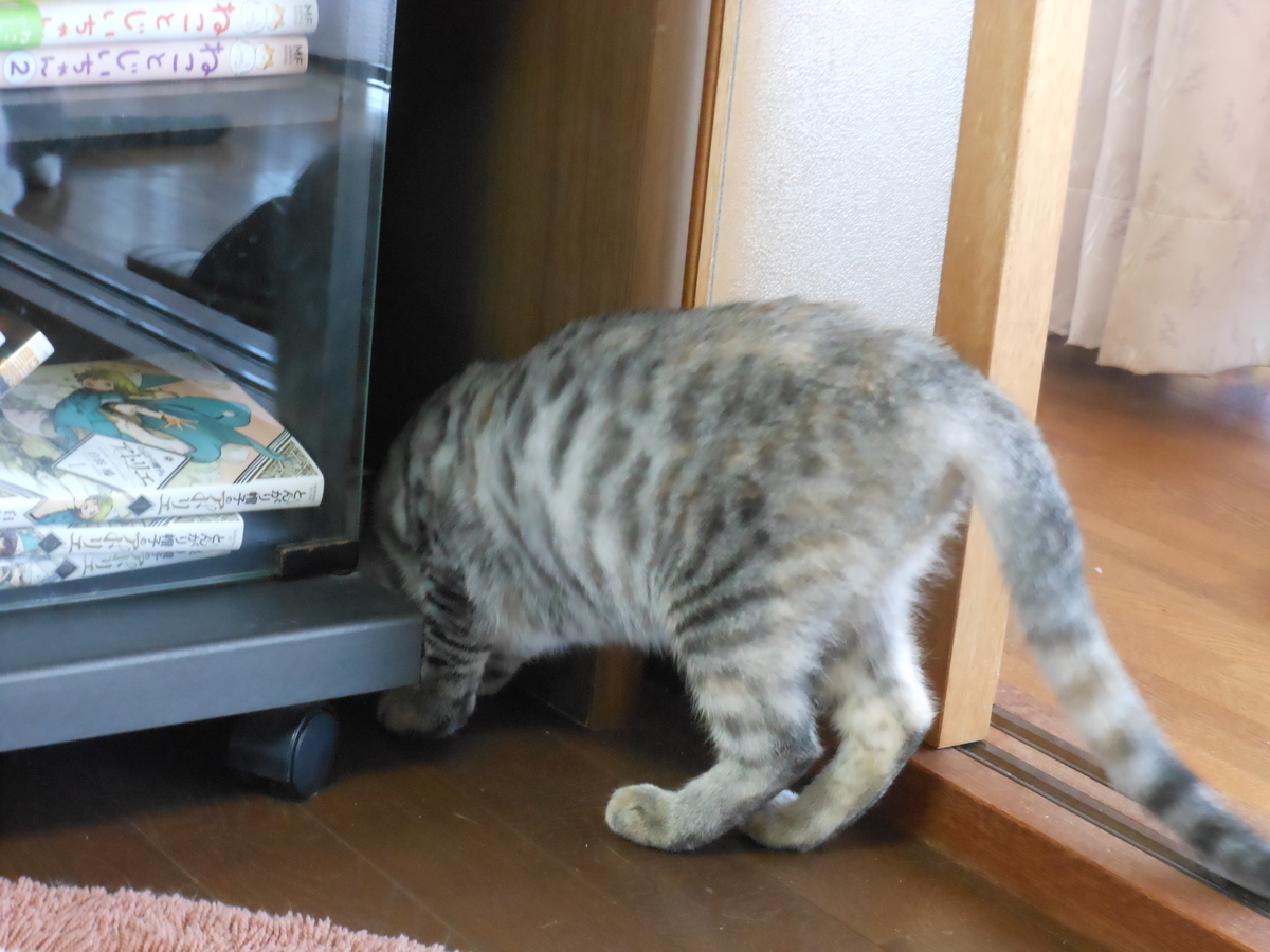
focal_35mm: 74
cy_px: 476
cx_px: 635
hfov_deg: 26.3
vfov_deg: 19.9
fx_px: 2715
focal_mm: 13.2
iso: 640
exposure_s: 1/8
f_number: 5.2
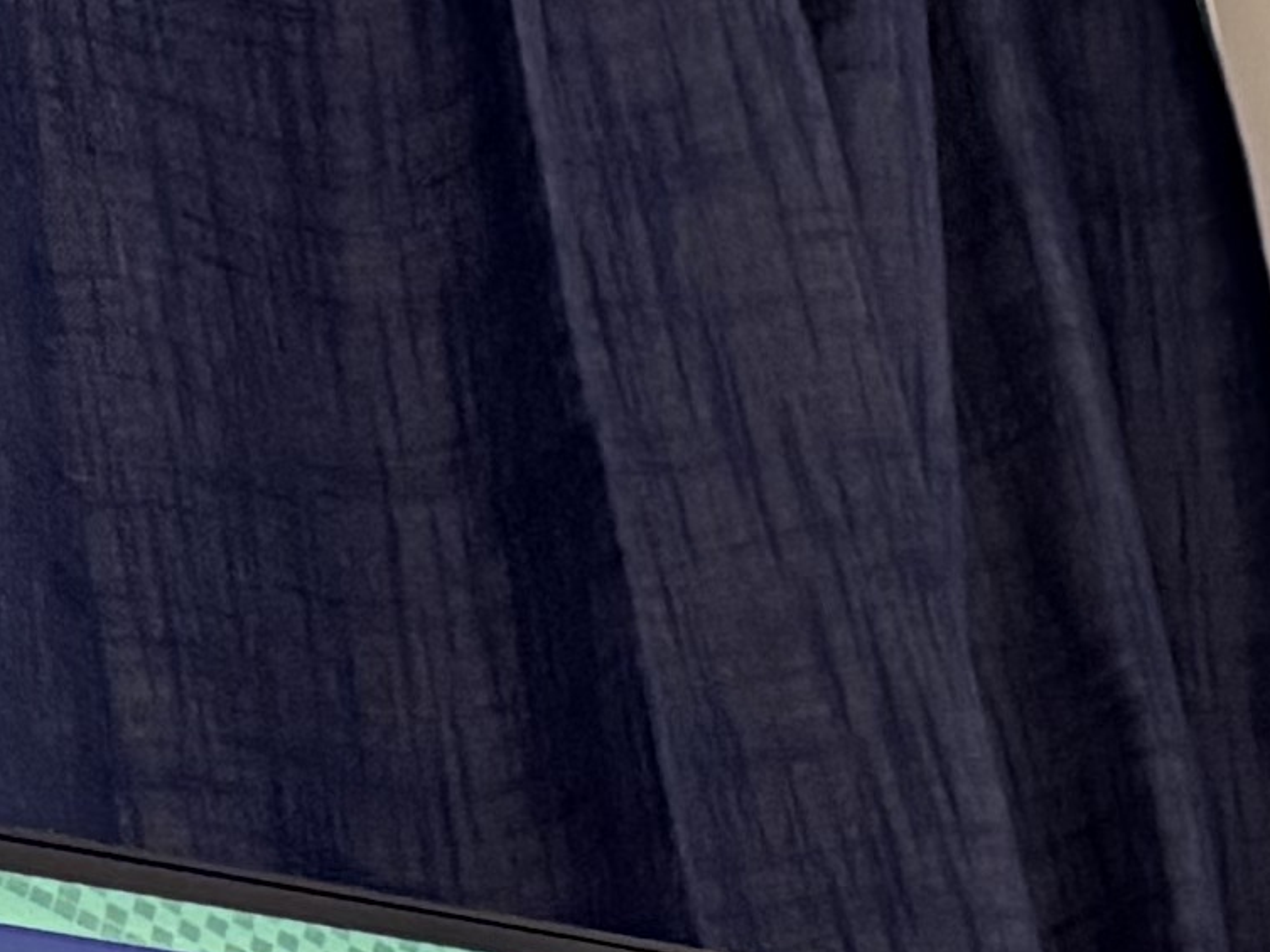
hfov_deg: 10.6
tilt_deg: -0.5
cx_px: 1697
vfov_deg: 7.3
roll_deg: +7.1
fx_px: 6678
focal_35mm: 182
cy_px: 2824
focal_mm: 6.76
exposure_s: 1/40
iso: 640
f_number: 1.78
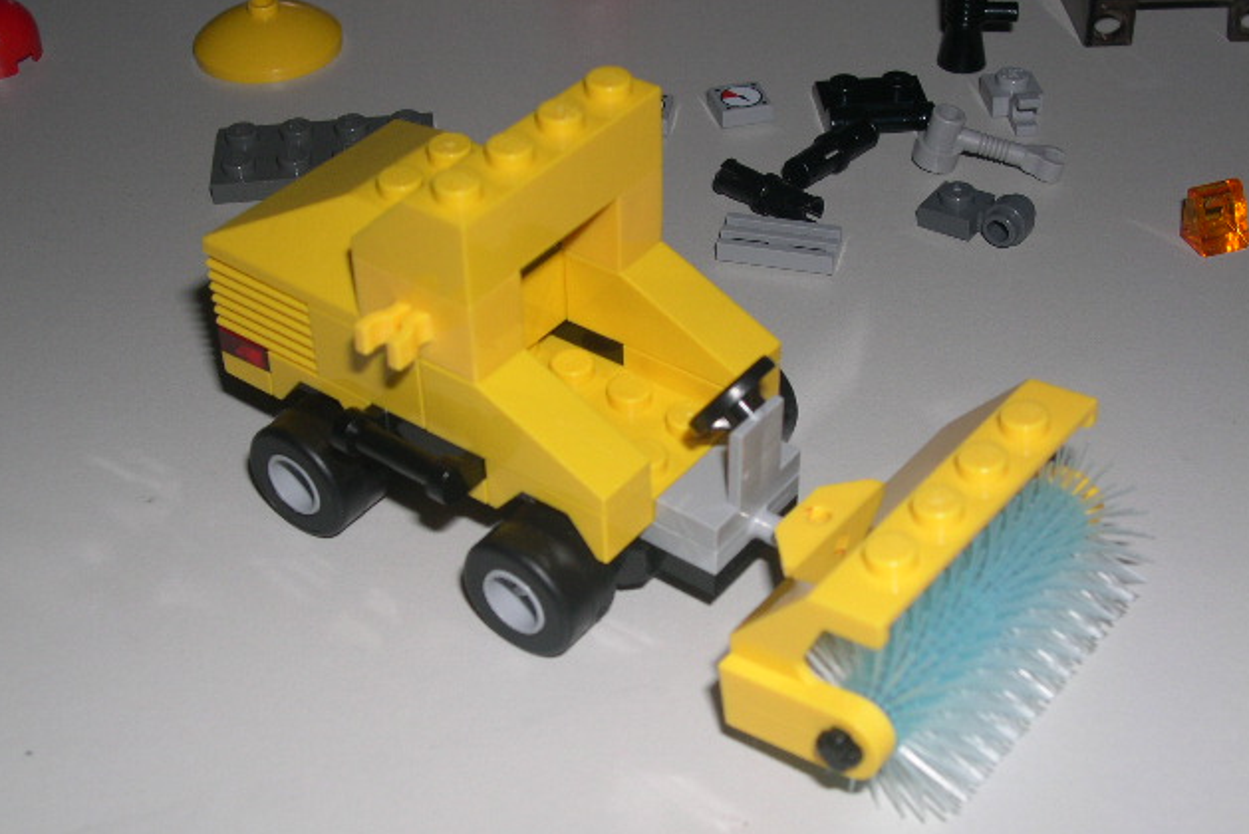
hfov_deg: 36.2
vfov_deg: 24.6
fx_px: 1909
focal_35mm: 55
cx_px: 627
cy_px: 443
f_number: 8.8
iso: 100
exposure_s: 1/60
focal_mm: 11.1
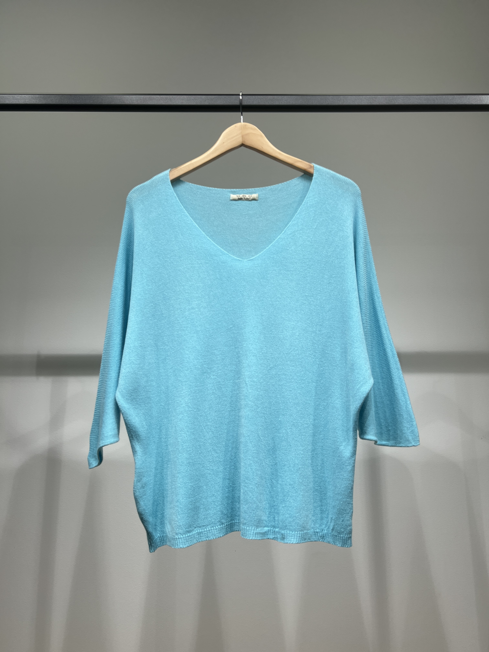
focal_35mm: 26
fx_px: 490
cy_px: 326
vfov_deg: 67.3
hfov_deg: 53.1
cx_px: 244
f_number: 1.5
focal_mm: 5.7
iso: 50
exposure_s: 1/853
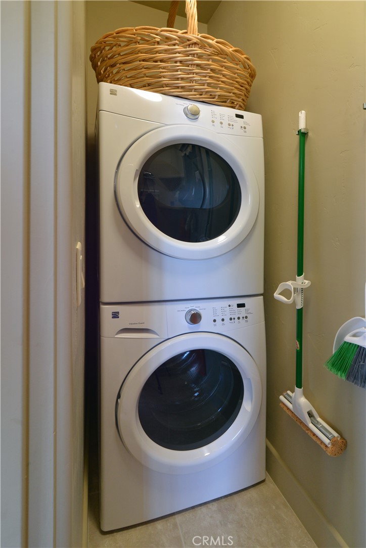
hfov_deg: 73.8
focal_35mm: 16
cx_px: 183
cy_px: 274
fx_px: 244
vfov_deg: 96.7
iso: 1000
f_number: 13
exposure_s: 1/10
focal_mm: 16
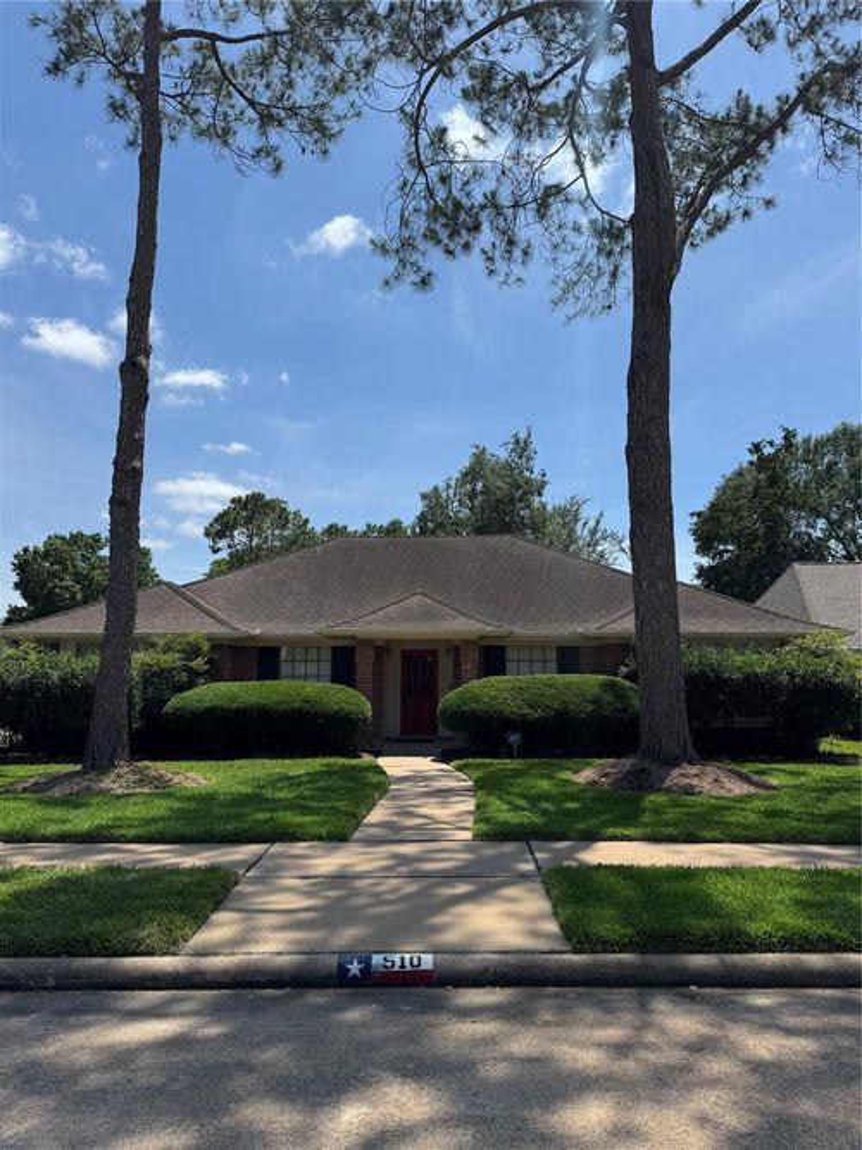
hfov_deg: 56.8
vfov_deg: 71.6
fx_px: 797
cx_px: 431
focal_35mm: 24
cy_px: 575
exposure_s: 1/5348
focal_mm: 6.76
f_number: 1.78
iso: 80
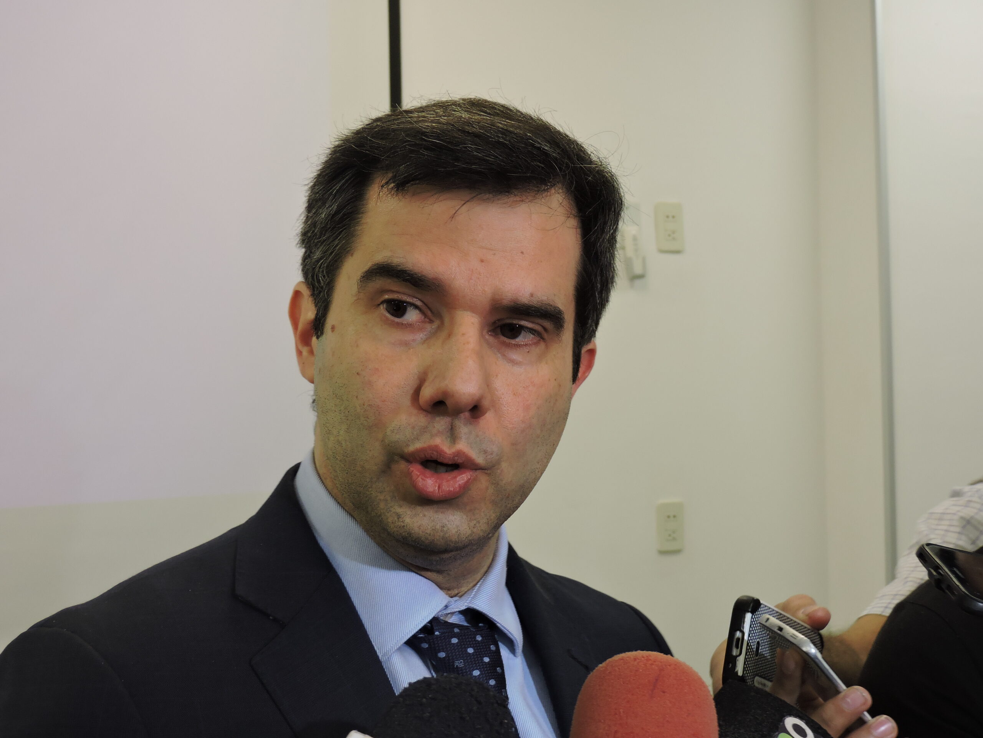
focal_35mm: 50
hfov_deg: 38.2
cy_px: 369
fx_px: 1420
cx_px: 492
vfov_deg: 29.1
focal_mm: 8.9
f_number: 3.6
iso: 200
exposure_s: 1/50
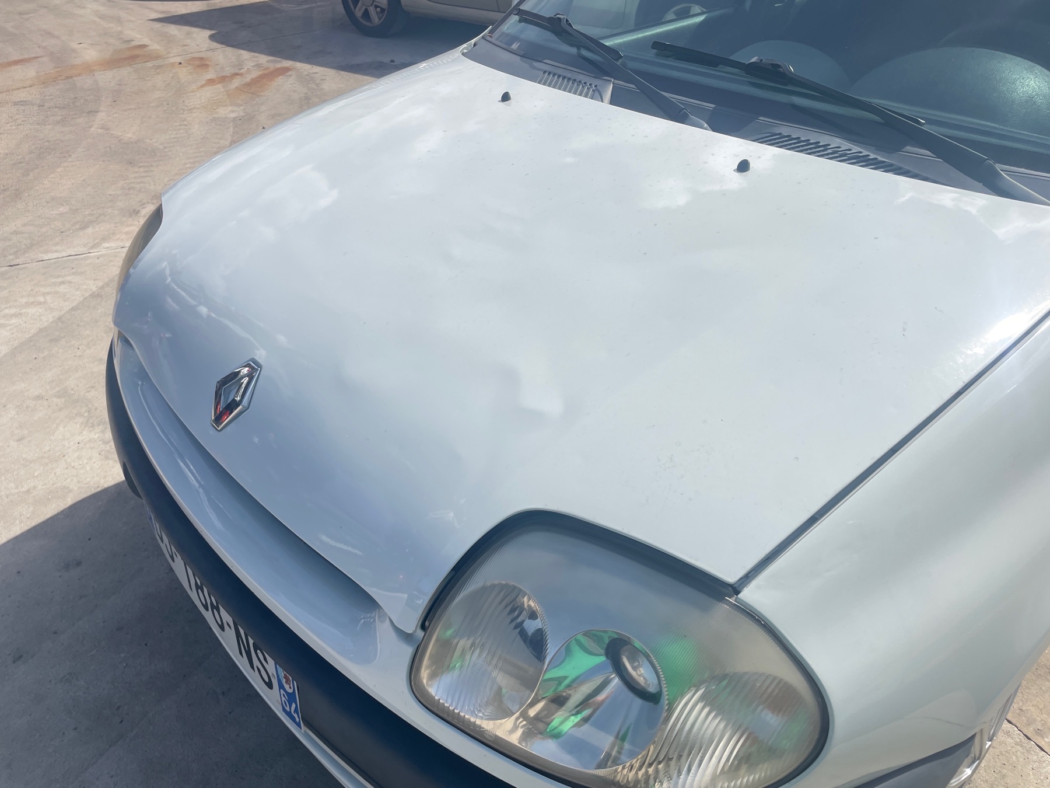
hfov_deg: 67.3
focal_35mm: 26
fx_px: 789
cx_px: 525
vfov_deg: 53.1
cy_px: 394
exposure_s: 1/2451
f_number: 1.6
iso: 32
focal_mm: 4.2
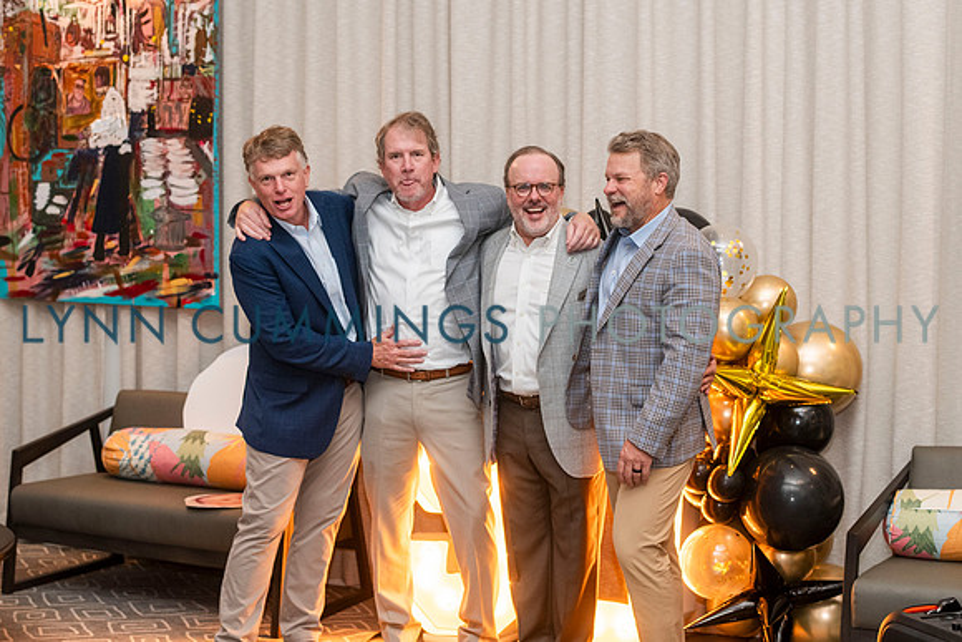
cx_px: 482
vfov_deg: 22.0
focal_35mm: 62
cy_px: 305
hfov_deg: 32.5
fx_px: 1650
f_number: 4
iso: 1250
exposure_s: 1/100
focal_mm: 58
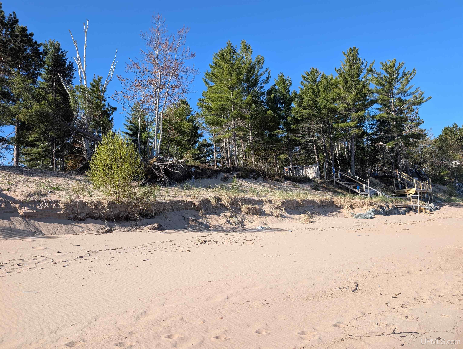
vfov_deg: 56.9
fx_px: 321
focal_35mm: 24
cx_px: 232
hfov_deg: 71.5
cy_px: 174
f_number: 1.68
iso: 21
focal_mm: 6.9
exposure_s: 1/613
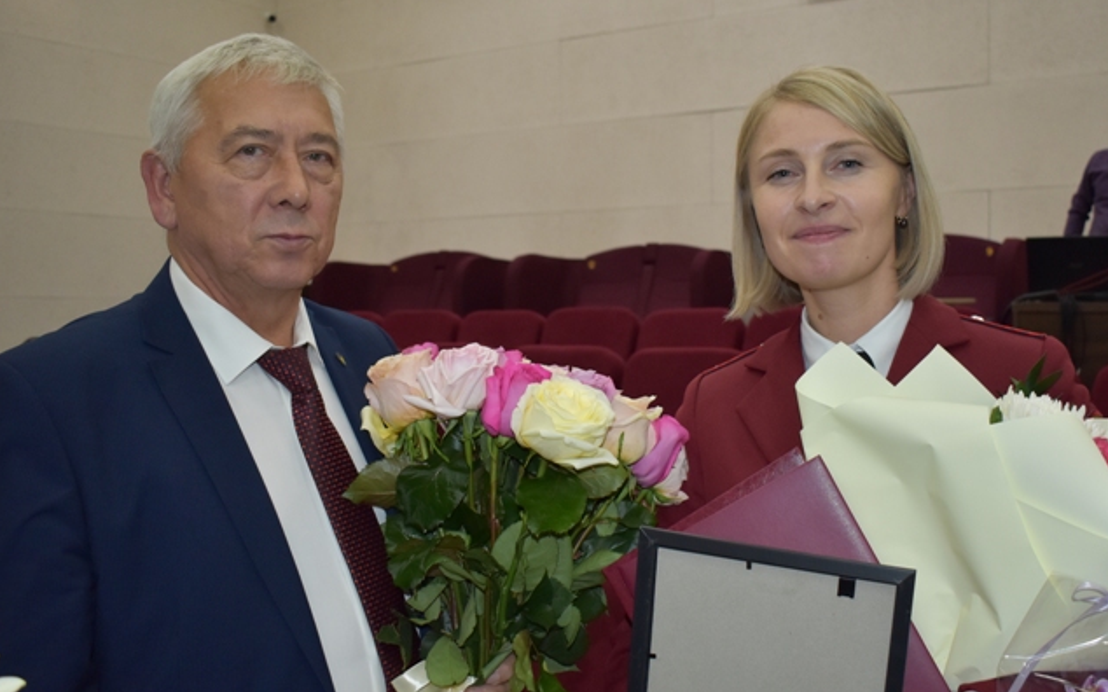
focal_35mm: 37
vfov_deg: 34.4
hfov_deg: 52.8
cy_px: 347
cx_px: 554
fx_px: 1117
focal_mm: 24
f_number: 3.8
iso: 800
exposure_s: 1/160
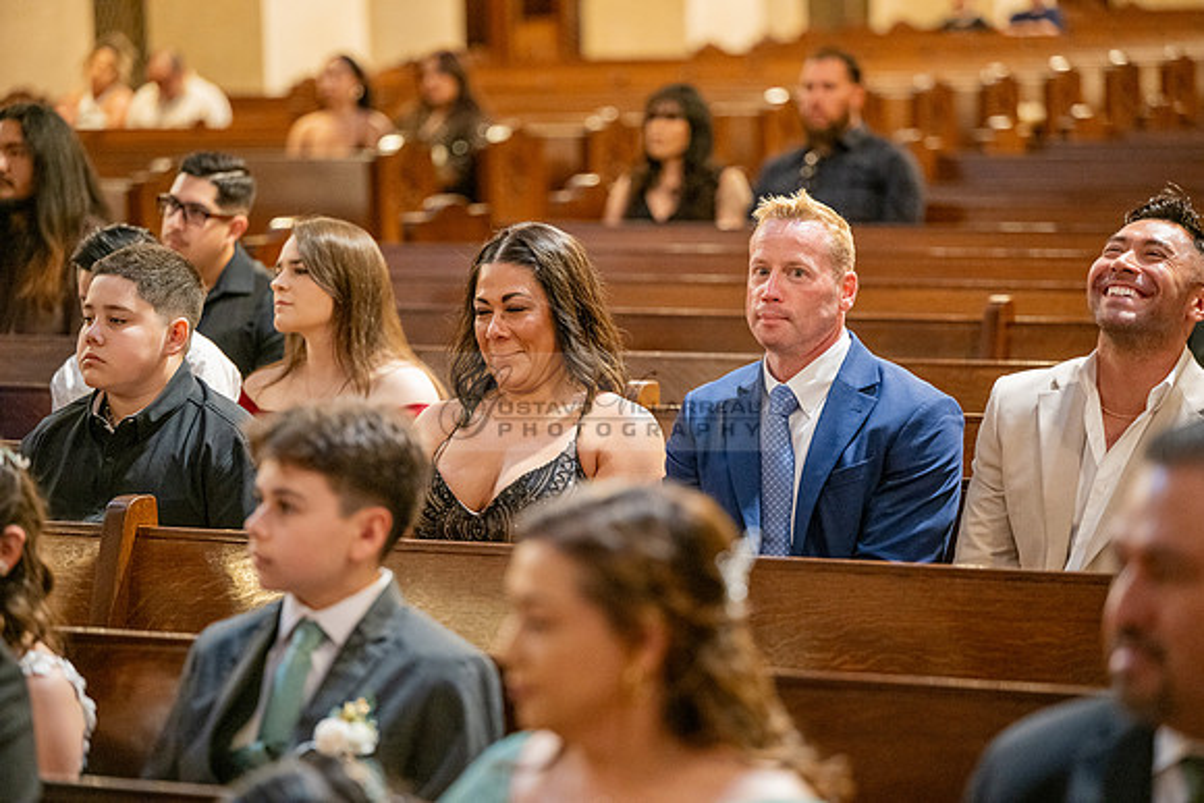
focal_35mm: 125
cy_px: 402
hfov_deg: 16.4
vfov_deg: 11.0
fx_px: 4181
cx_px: 602
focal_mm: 125
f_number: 2.8
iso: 2000
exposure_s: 1/100
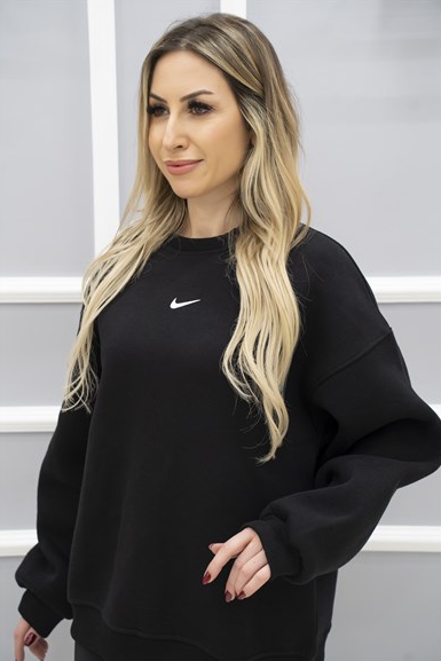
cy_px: 329
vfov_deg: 26.6
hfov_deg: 18.0
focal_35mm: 76
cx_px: 221
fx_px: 1396
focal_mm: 75
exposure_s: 1/60
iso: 800
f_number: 5
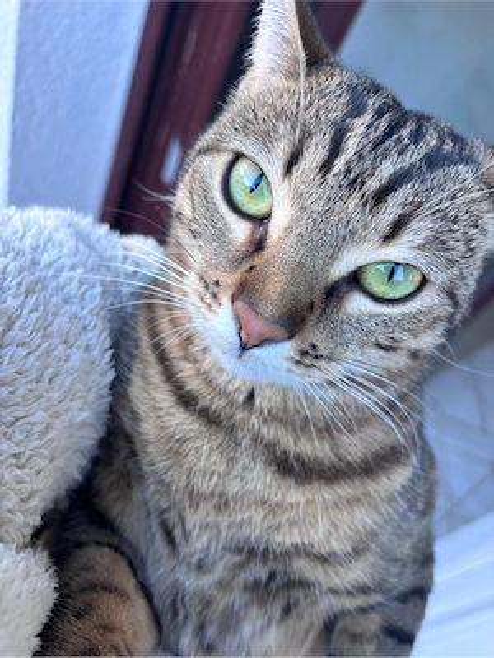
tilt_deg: -43.4
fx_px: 495
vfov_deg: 67.3
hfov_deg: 53.1
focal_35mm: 26
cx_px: 247
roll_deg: -32.5
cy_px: 329
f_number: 1.6
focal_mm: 5.96
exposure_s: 1/121
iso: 50
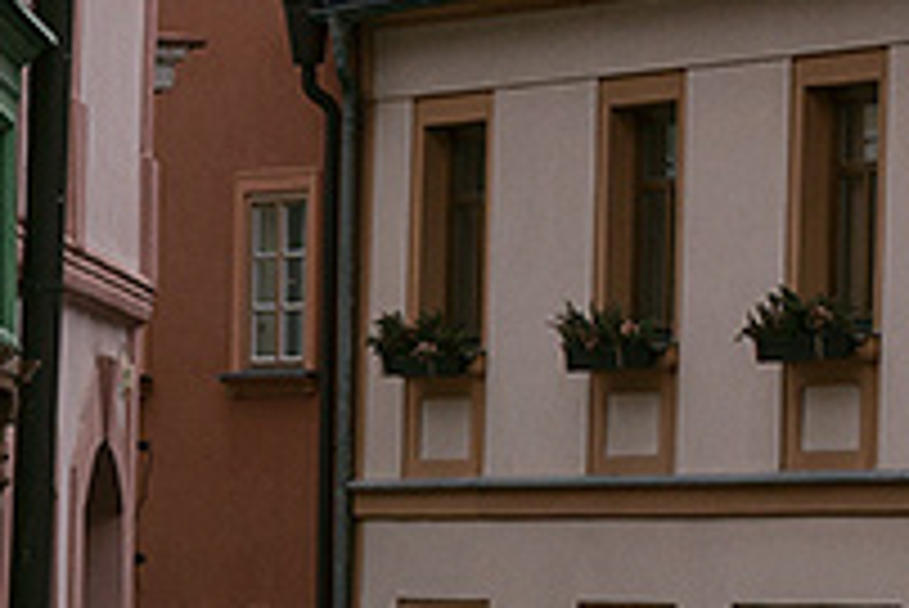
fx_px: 7504
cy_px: -257
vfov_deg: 4.6
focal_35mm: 297
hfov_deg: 6.4
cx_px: 2637
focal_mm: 50
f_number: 13
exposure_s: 1/100
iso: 250
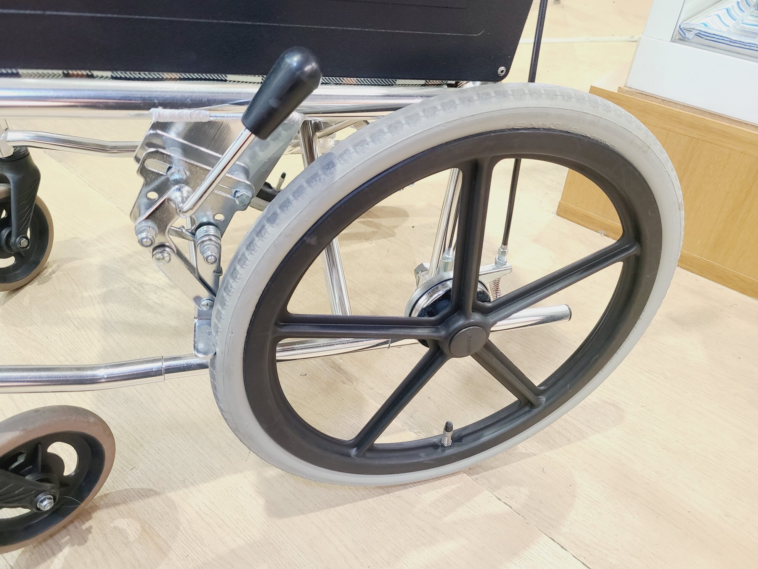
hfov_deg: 67.3
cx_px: 379
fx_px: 569
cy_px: 284
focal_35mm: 26
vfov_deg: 53.1
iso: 250
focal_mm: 5.4
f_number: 1.8
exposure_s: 1/50
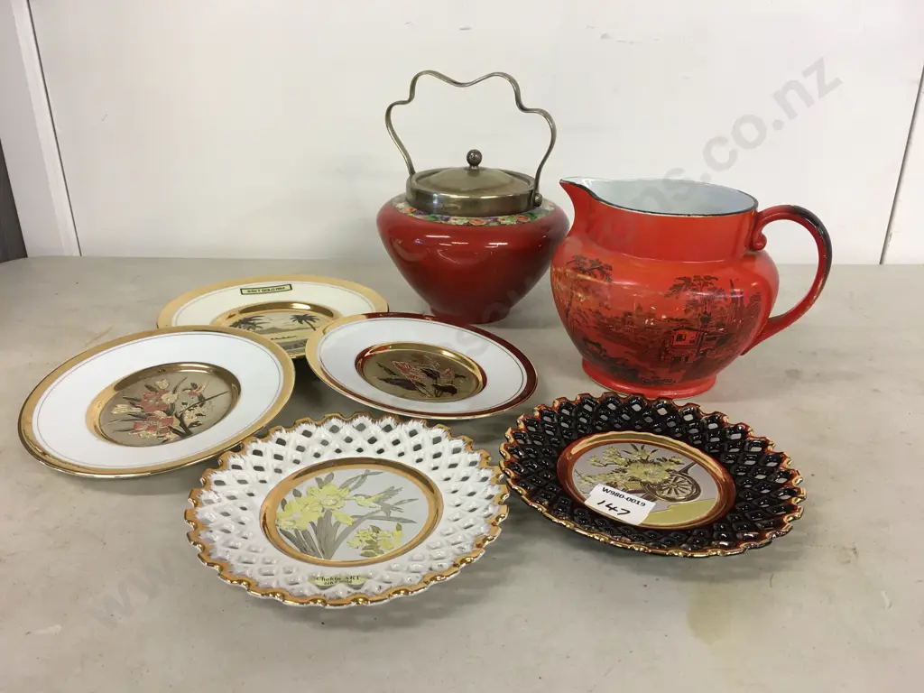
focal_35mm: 29
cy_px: 346
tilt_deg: -22.7
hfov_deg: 61.7
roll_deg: -0.9
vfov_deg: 48.2
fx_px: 774
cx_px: 462
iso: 40
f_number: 2.2
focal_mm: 4.15
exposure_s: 1/17
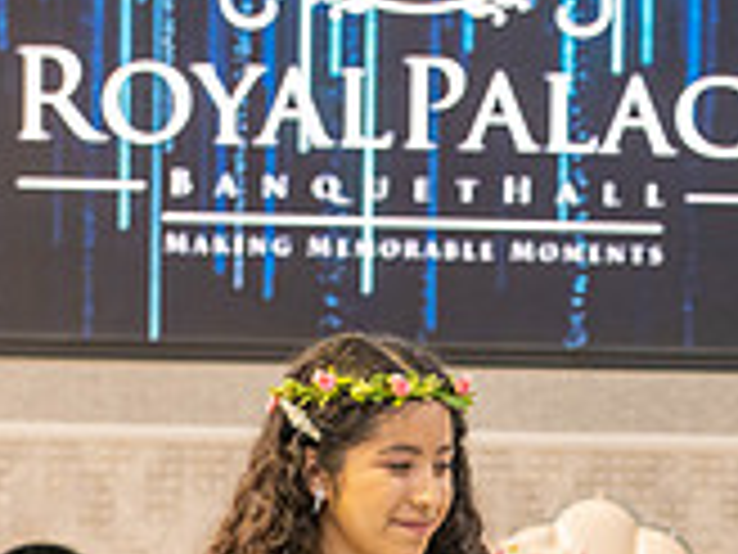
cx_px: 680
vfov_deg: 6.5
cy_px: 858
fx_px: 4776
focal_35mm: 224
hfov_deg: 8.8
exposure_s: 1/125
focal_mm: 66
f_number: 5
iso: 1000
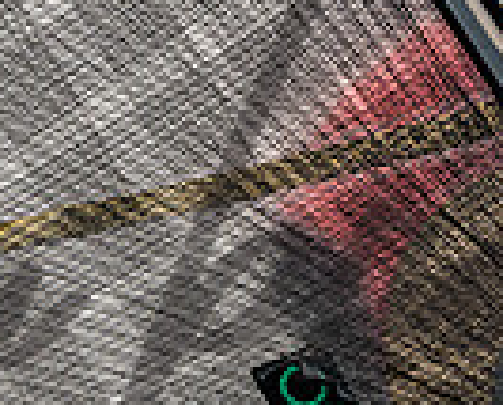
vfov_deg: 1.4
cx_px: 578
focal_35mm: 1140
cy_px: 187
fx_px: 17008
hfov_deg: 1.7
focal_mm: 240
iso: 500
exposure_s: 1/4000
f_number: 8
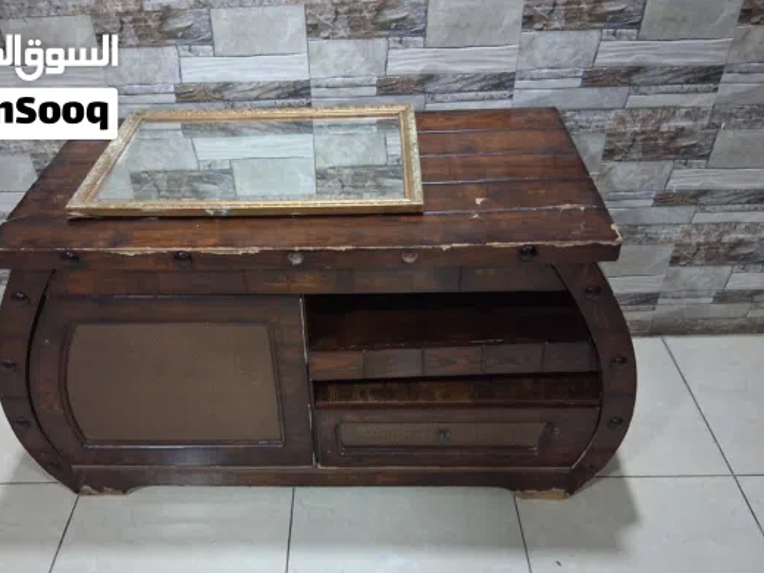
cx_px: 339
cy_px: 351
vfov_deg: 43.9
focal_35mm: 32
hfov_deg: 56.7
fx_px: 706
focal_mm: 3.98
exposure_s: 1/25
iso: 640
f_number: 1.8
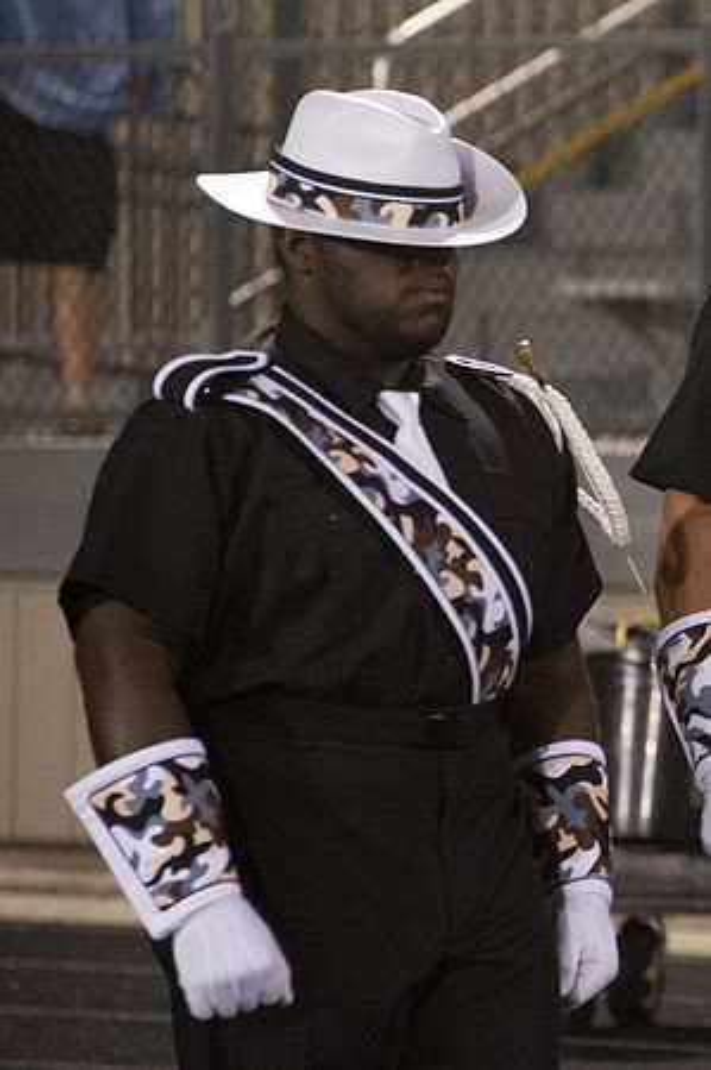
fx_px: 10221
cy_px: 496
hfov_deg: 4.0
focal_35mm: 344
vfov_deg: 6.0
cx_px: 1015
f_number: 4.8
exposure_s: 1/160
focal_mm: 155
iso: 9000
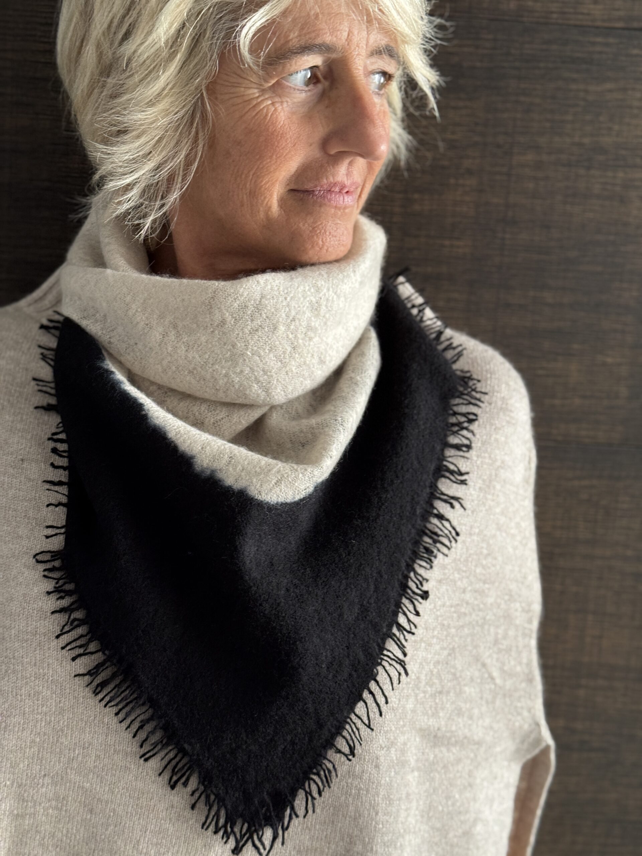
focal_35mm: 48
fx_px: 1187
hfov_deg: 30.3
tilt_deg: -8.8
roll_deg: -3.9
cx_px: 321
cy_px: 428
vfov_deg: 39.7
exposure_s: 1/40
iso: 320
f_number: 1.78
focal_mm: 6.76
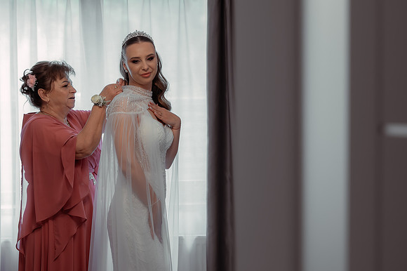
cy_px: 128
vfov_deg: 14.9
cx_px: 189
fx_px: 1037
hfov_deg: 22.2
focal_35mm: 92
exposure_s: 1/250
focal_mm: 85
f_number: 3.5
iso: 1600
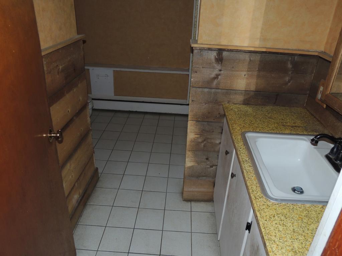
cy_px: 128
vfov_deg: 49.7
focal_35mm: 28
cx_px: 171
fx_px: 277
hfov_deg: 63.4
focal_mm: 4.9
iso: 200
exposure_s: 1/30
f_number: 3.1
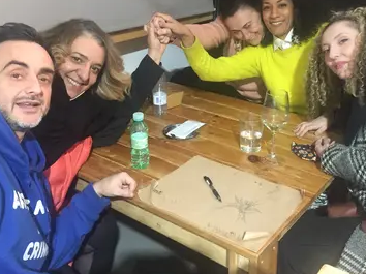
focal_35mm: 41
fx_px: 433
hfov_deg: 45.7
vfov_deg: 34.7
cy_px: 89
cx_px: 203
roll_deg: -1.1
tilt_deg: -18.6
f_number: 2.2
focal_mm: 4.15
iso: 250
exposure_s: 1/25
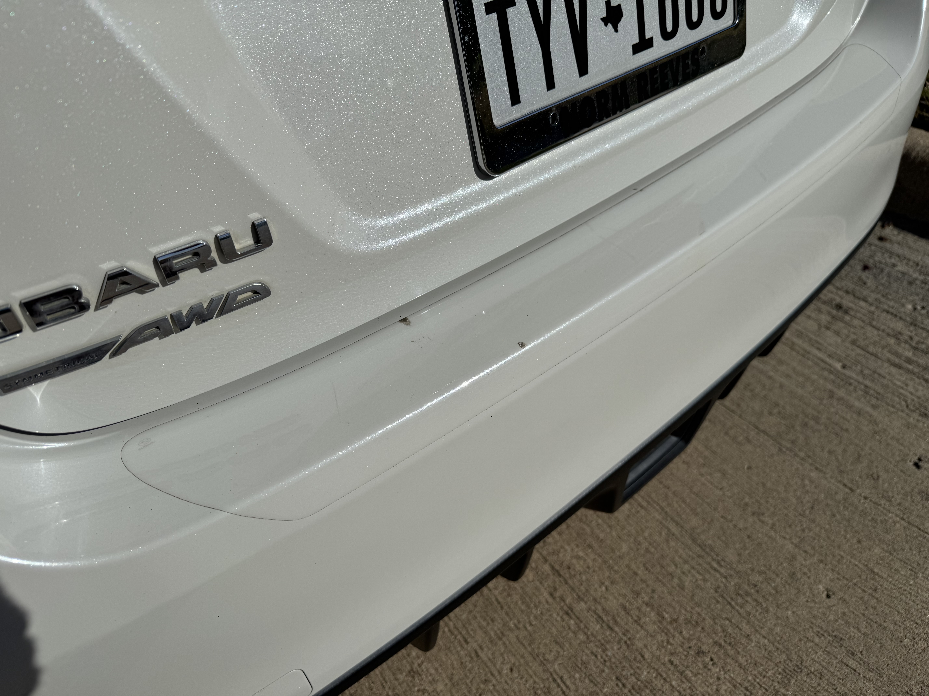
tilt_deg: -42.9
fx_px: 644
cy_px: 348
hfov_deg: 71.6
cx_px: 464
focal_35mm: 24
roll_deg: +5.8
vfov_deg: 56.8
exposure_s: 1/15152
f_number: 1.78
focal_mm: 6.76
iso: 64
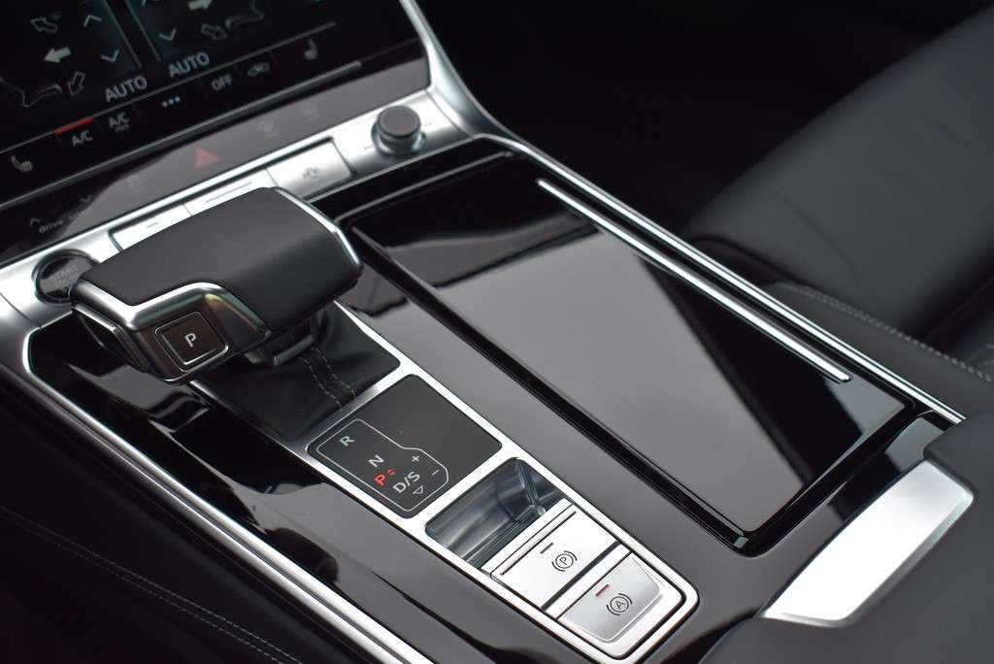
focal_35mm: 48
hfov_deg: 41.1
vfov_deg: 28.1
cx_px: 497
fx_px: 1326
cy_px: 332
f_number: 7.1
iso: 400
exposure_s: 1/200
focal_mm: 32
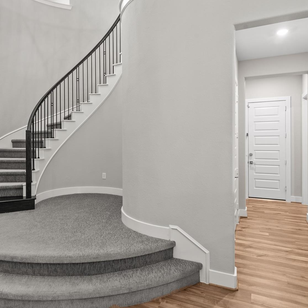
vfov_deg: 62.8
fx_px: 252
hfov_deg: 62.4
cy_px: 139
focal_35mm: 25
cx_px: 124
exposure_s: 2.5
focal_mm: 16
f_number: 10
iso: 250
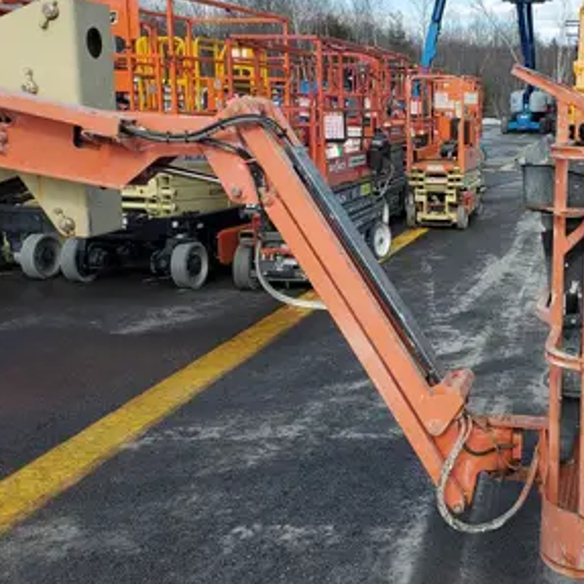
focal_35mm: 44
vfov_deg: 38.3
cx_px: 499
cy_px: 261
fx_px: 840
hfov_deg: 36.5
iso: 50
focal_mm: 4.3
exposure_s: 1/976
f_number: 2.4
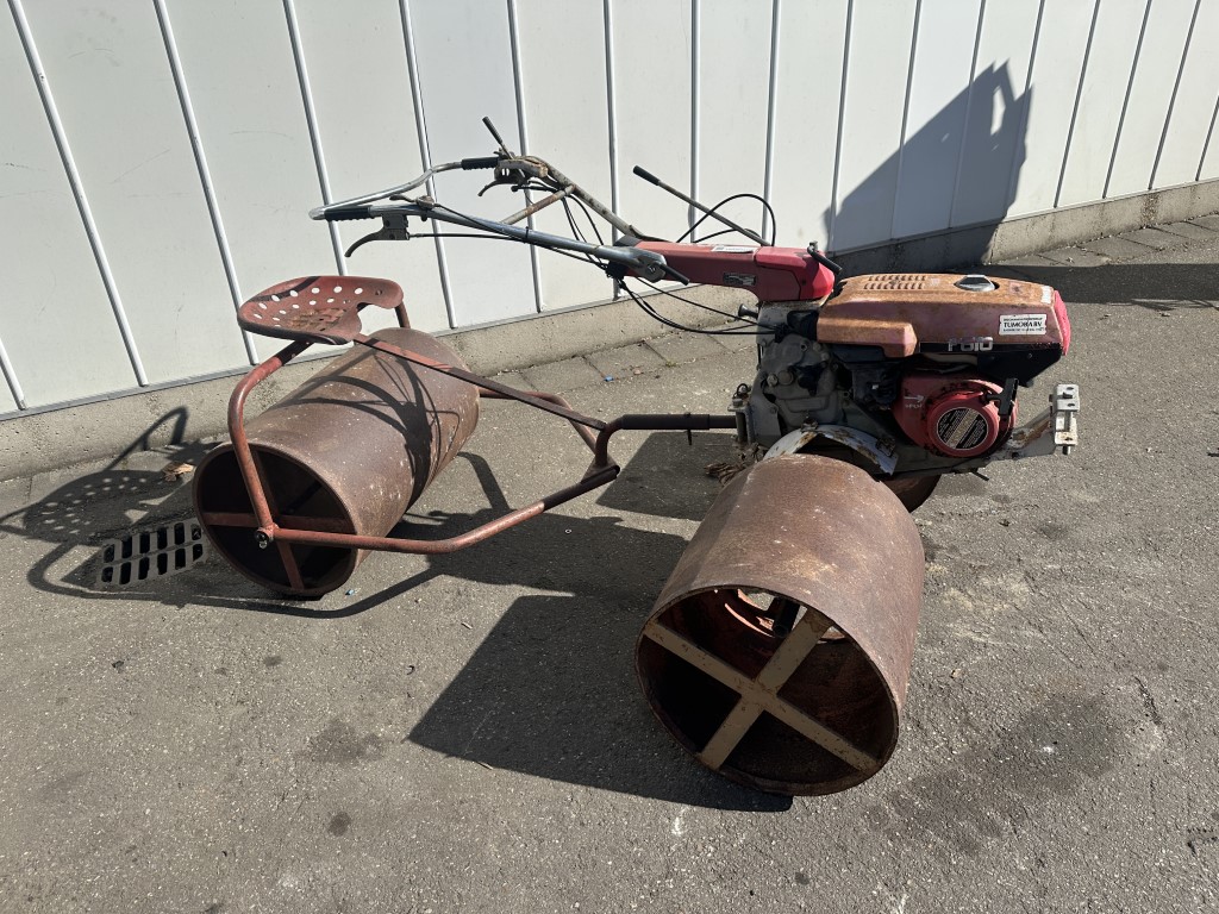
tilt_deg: -29.0
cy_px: 457
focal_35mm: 24
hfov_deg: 71.6
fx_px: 845
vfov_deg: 56.8
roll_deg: +0.5
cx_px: 610
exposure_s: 1/5525
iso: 80
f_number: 1.78
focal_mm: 6.86
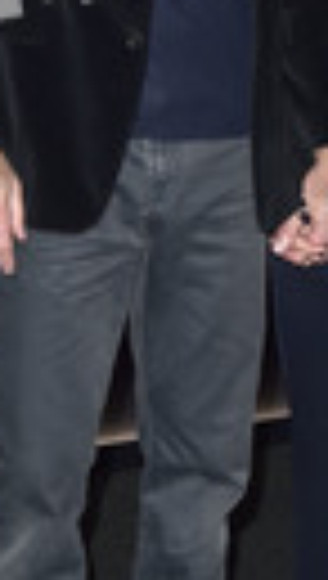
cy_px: 153
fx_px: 2401
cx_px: 245
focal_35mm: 156
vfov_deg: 13.7
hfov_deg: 7.8
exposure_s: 1/250
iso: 500
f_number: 6.3
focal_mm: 48
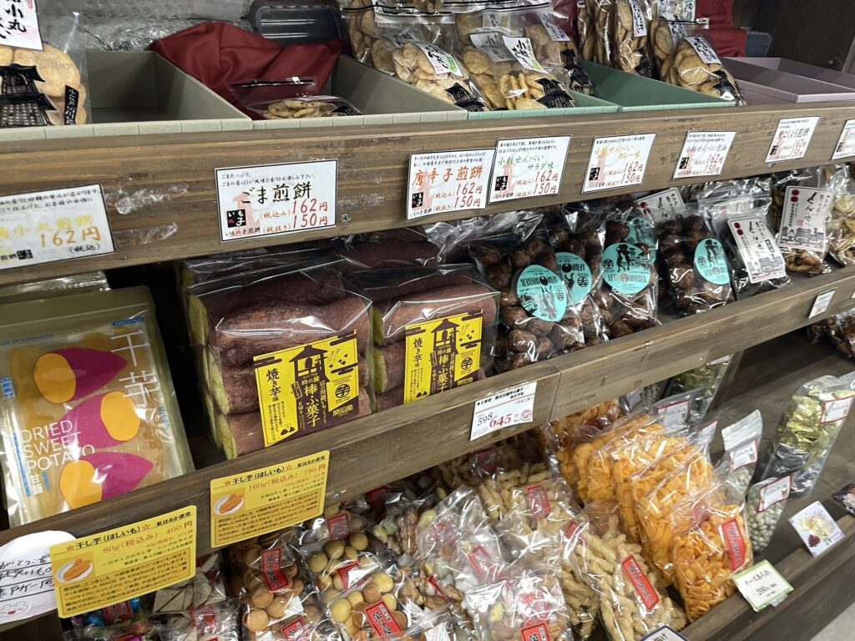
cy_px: 320
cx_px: 428
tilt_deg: -29.8
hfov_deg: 67.3
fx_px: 642
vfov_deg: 53.1
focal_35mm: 26
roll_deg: -6.9
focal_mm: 4.2
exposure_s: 1/50
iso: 100
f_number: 1.6
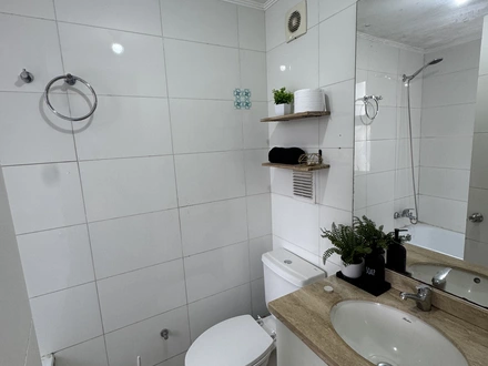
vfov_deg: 85.7
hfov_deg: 102.1
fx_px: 197
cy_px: 183
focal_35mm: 14
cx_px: 244
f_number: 2.2
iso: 125
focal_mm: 2.22
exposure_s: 1/99
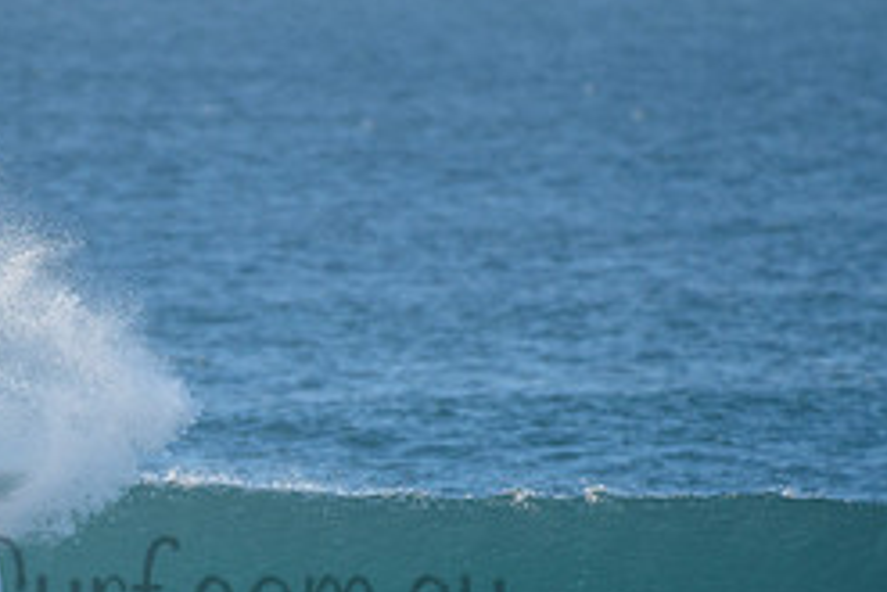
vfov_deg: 1.1
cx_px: 129
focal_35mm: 1266
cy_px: 528
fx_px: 31210
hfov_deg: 1.6
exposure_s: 1/2000
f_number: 5.6
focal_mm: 500
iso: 560
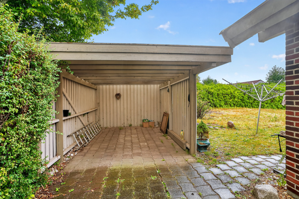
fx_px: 166
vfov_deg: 61.9
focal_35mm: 20
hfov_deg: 84.0
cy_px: 100
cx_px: 150
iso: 400
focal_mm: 20
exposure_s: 1/50
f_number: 8
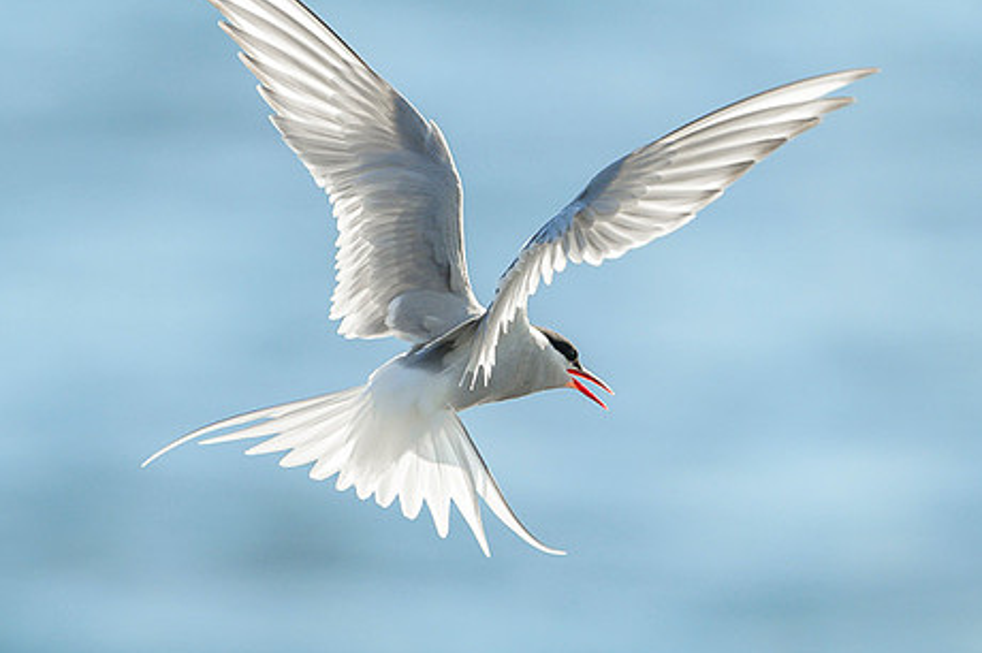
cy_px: 543
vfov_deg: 1.2
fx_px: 30828
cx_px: 59
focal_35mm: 1131
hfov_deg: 1.8
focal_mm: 500
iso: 500
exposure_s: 1/3200
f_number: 4.5
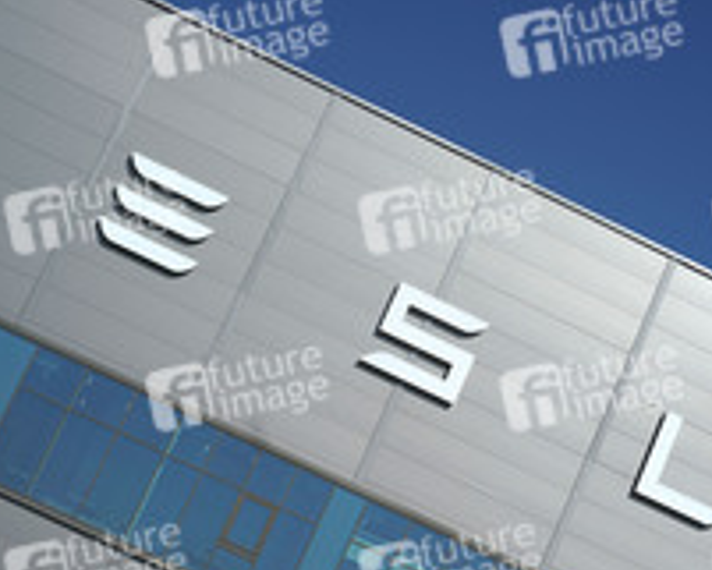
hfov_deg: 18.9
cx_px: 498
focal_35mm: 101
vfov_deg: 15.3
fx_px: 2129
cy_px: 301
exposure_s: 1/400
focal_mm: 48
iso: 100
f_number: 8
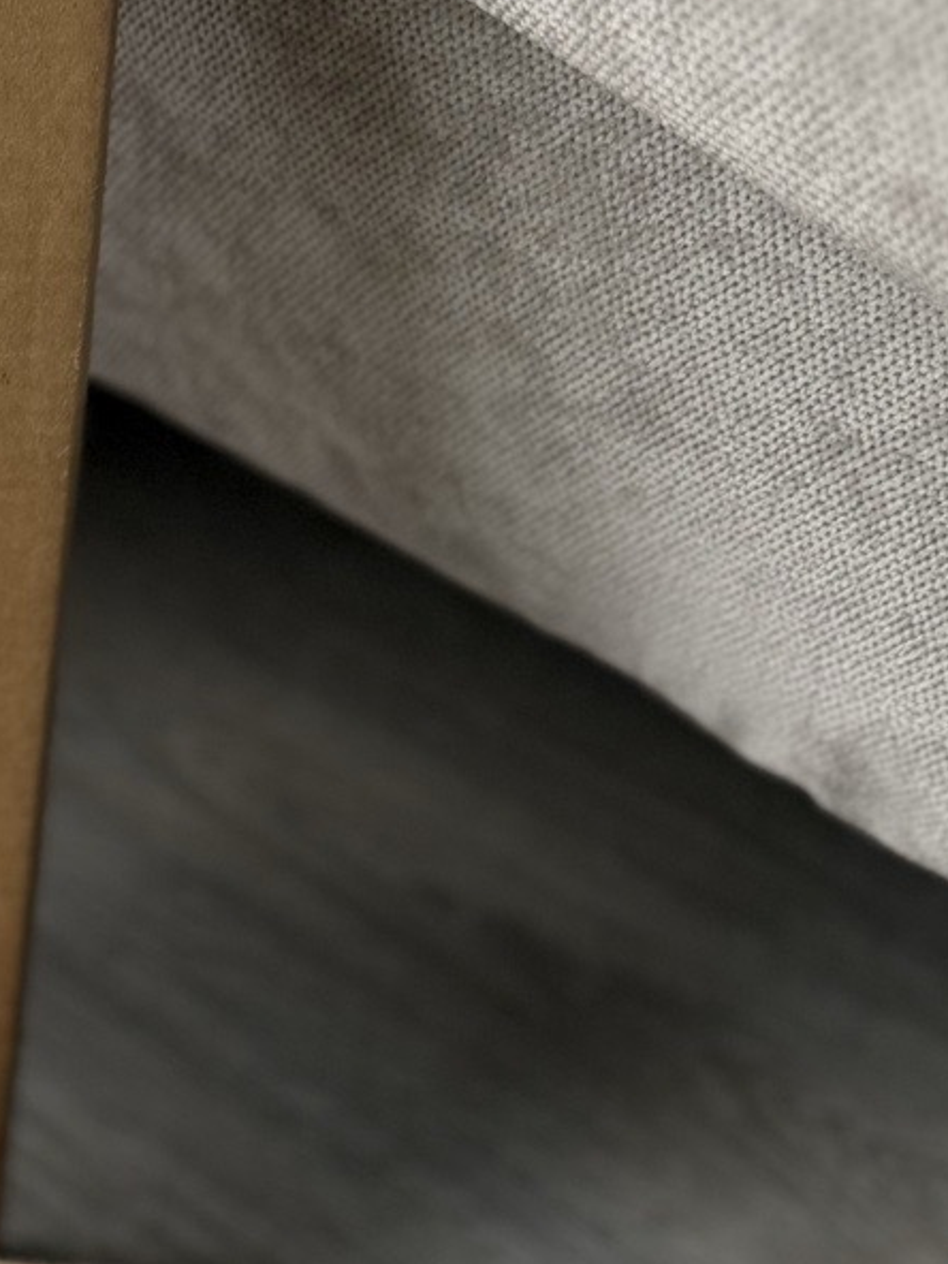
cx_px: -457
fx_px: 3031
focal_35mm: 83
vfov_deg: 21.9
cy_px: 1503
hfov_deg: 16.3
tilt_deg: -63.9
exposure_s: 1/467
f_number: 1.78
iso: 80
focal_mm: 6.76
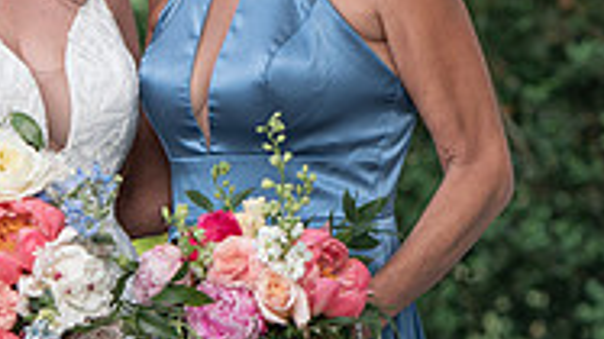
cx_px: 83
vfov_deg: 4.3
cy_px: 15
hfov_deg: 7.6
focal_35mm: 284
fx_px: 4547
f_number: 2.8
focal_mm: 85
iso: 64
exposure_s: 1/500
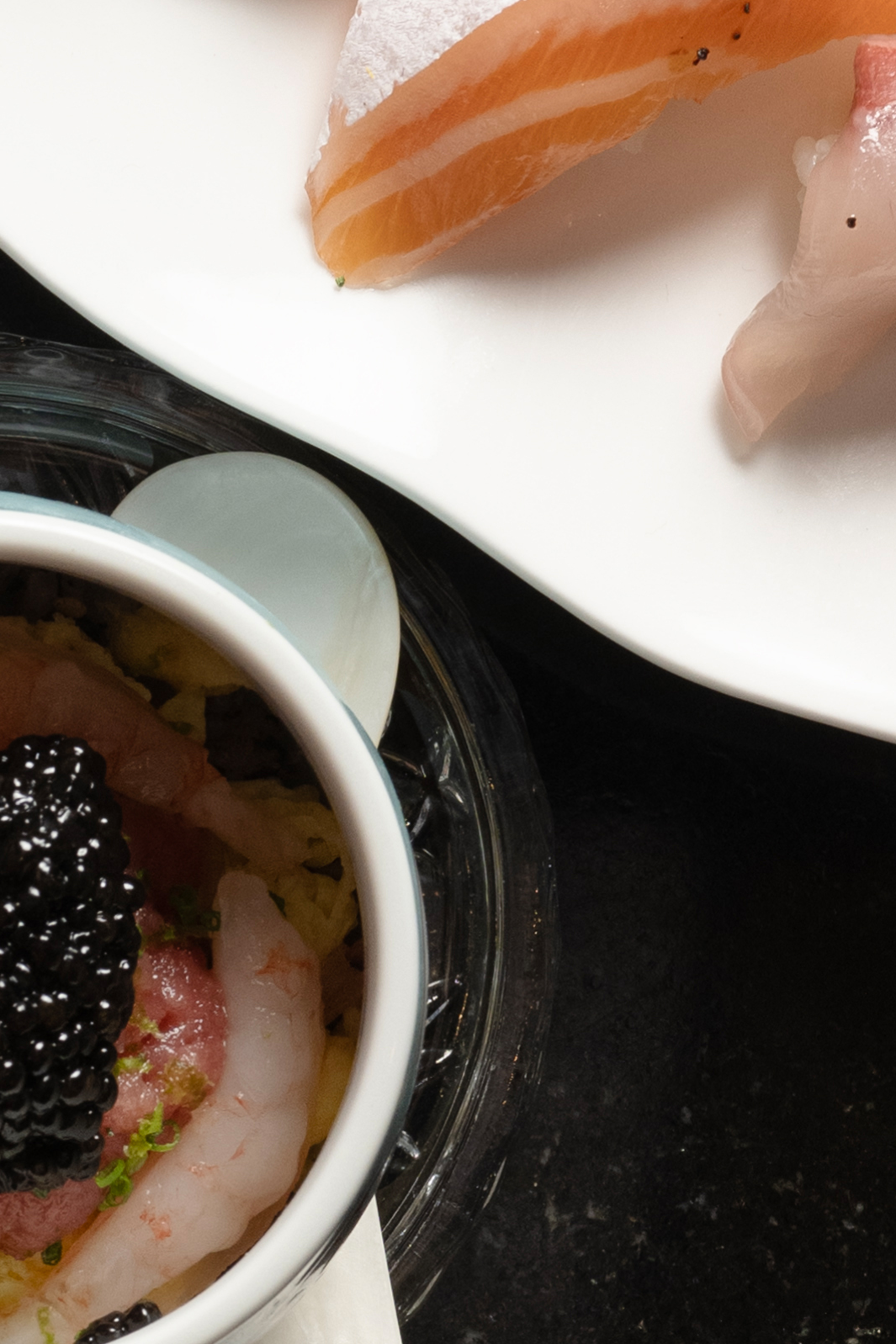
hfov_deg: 5.4
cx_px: -825
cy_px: 1487
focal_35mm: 252
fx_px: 9409
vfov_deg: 8.1
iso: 250
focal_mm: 50
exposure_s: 1/160
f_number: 8
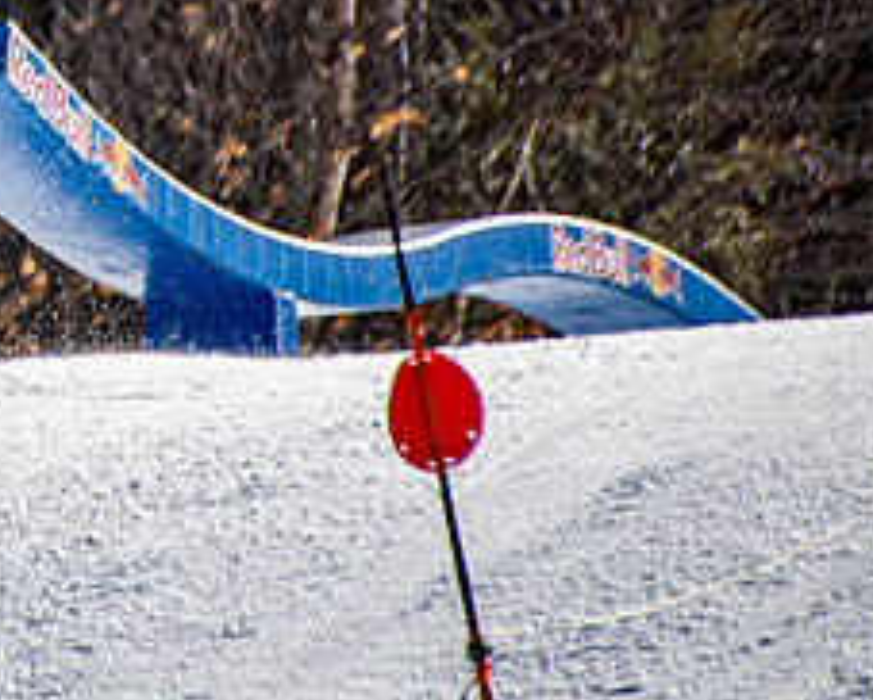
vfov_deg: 1.4
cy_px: -11
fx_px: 29687
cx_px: -257
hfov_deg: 1.7
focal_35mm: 1148
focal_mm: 270
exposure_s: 1/320
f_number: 6.3
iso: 160
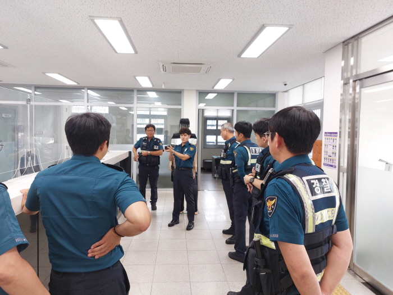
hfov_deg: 71.6
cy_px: 148
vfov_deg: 56.8
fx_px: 272
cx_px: 196
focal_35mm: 24
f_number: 1.8
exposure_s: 1/60
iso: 125
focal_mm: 5.23
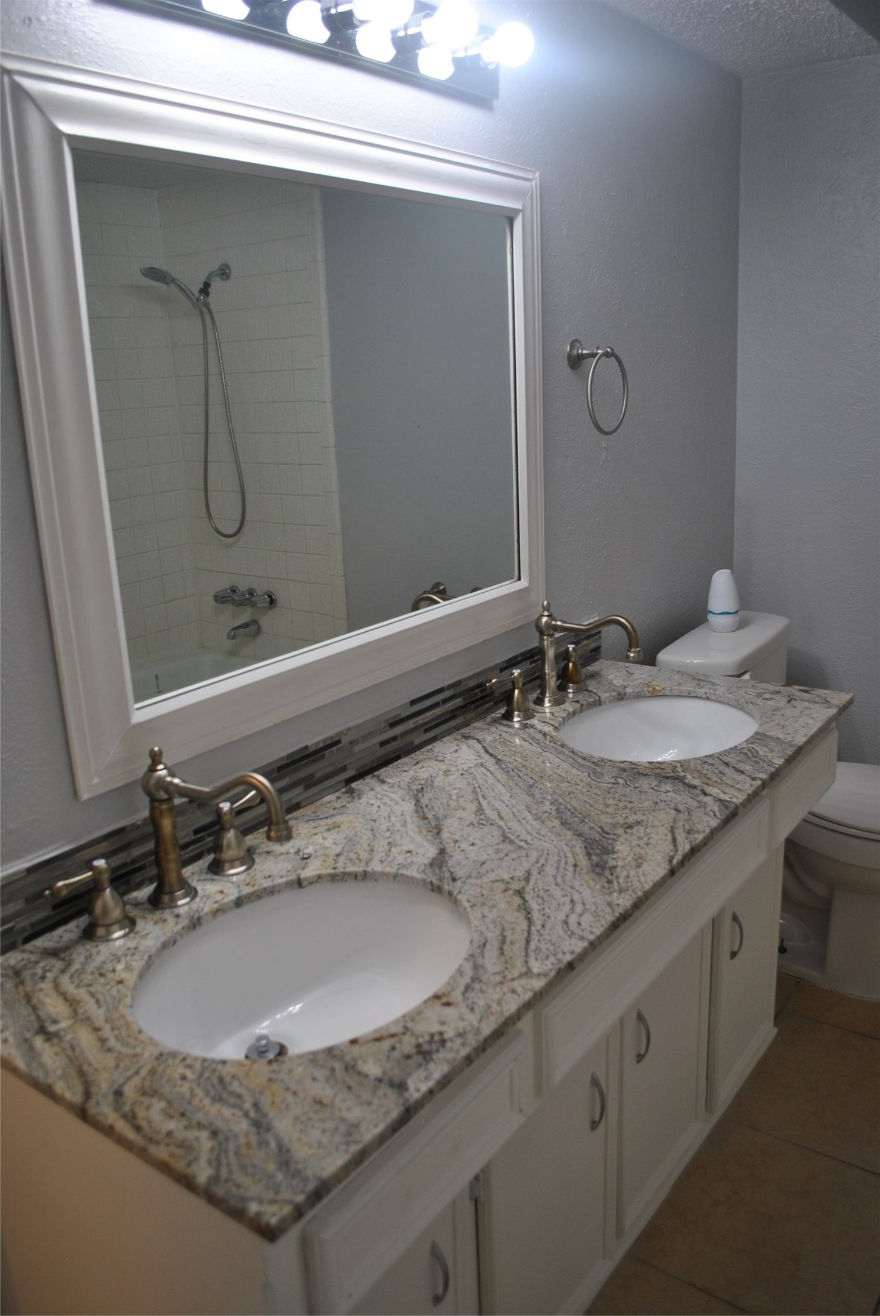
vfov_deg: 67.3
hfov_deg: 48.0
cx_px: 440
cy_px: 658
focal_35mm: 27
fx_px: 988
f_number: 3.5
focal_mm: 18
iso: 200
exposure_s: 1/50
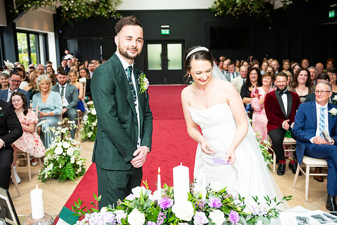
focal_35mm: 40
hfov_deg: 48.4
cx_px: 168
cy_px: 112
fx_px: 375
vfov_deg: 33.4
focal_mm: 40
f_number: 3.5
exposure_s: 1/200
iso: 400
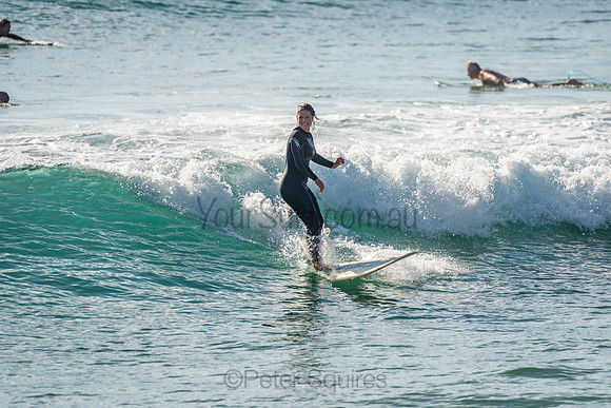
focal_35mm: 500
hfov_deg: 4.1
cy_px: 204
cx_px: 306
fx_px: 8488
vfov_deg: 2.8
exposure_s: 1/2000
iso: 125
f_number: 5.6
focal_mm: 500
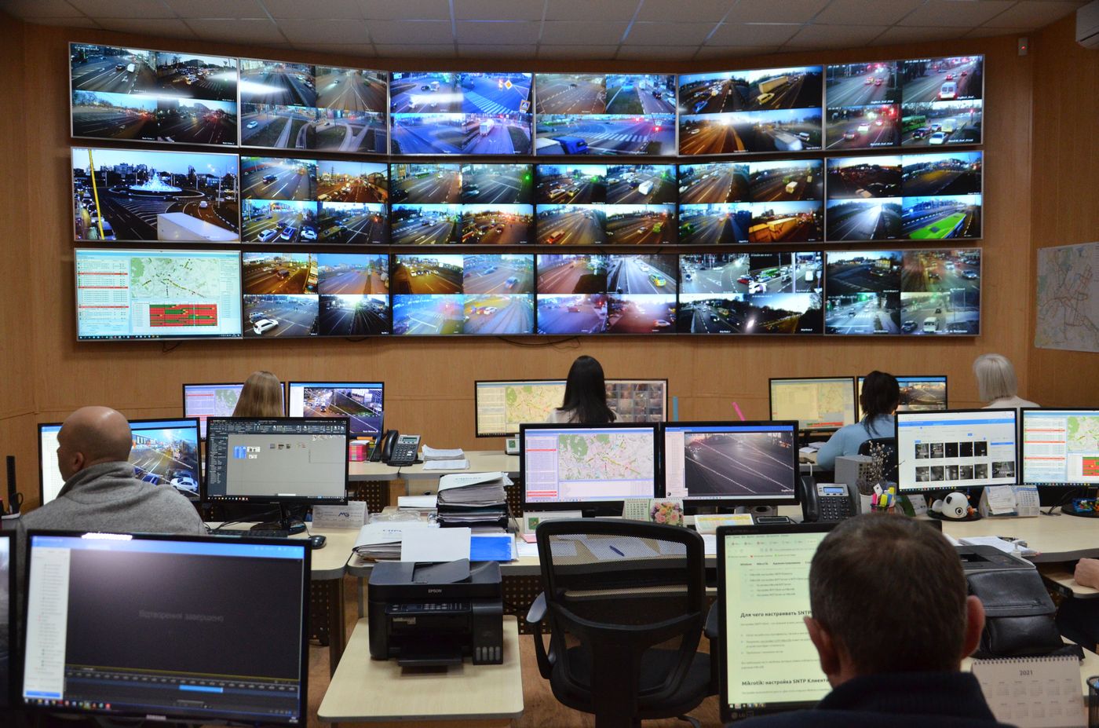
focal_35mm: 33
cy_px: 364
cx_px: 550
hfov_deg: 57.3
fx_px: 1005
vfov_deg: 39.8
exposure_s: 1/160
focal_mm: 22
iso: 1600
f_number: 3.8
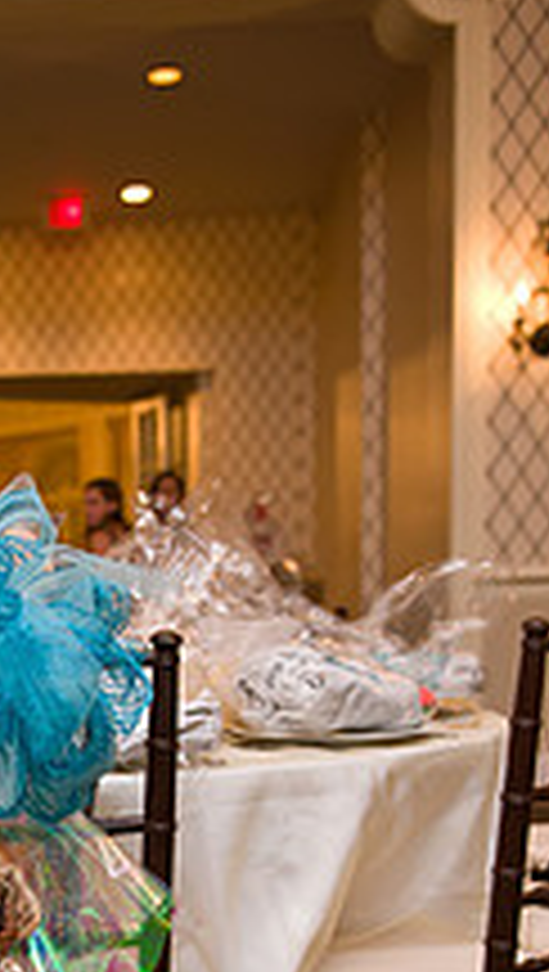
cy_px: 878
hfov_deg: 19.2
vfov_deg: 32.6
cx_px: -16
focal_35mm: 61
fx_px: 1574
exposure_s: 1/125
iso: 1600
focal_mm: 28
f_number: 3.2
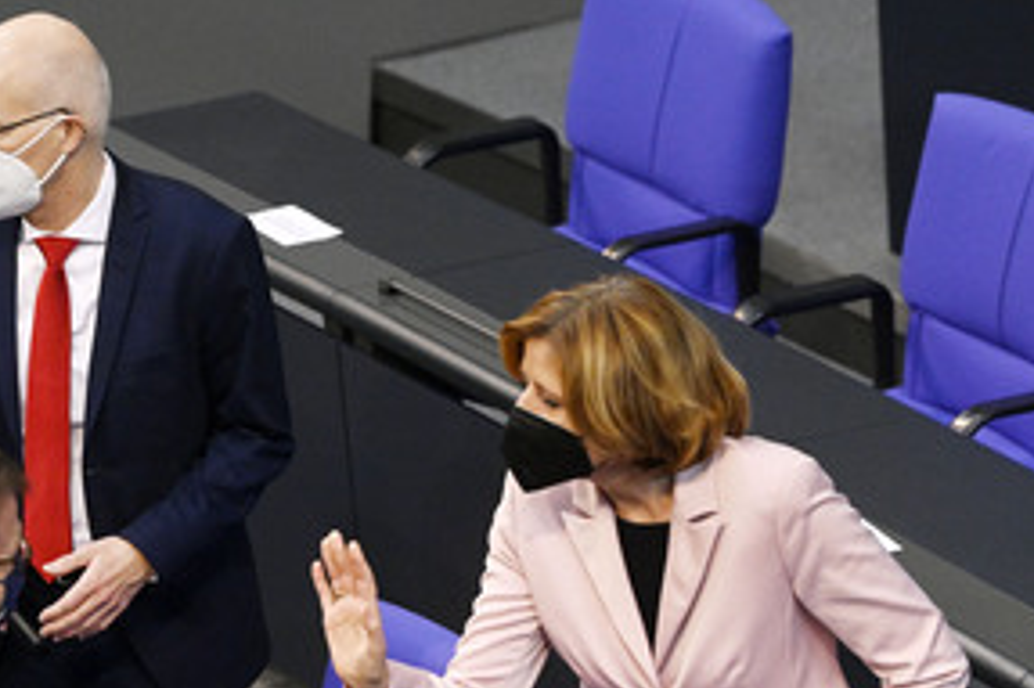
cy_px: 537
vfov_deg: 4.6
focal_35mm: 299
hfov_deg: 6.9
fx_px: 8583
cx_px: 279
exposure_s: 1/400
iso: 6400
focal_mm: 190
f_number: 5.6
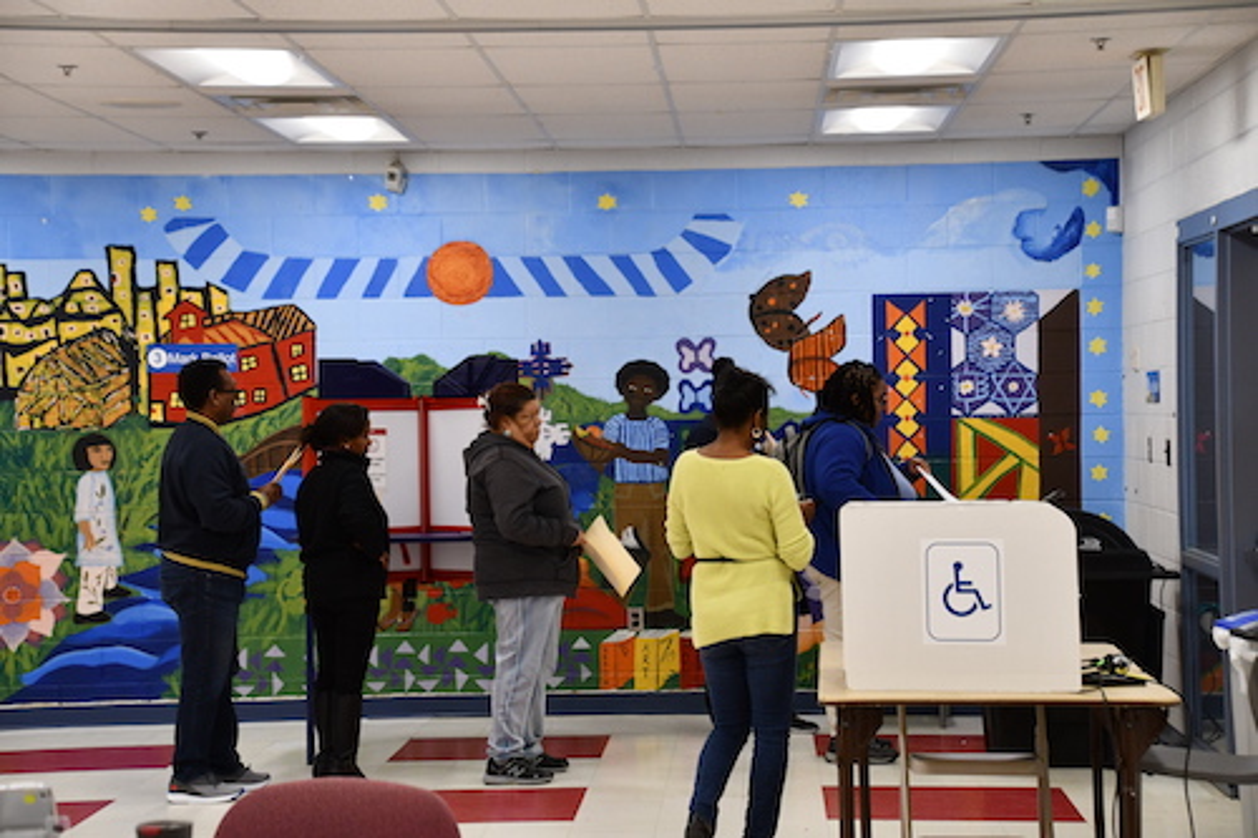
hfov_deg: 26.0
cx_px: 629
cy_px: 419
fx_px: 2725
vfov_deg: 17.5
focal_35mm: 78
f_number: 4.8
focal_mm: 52
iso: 1250
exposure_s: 1/125
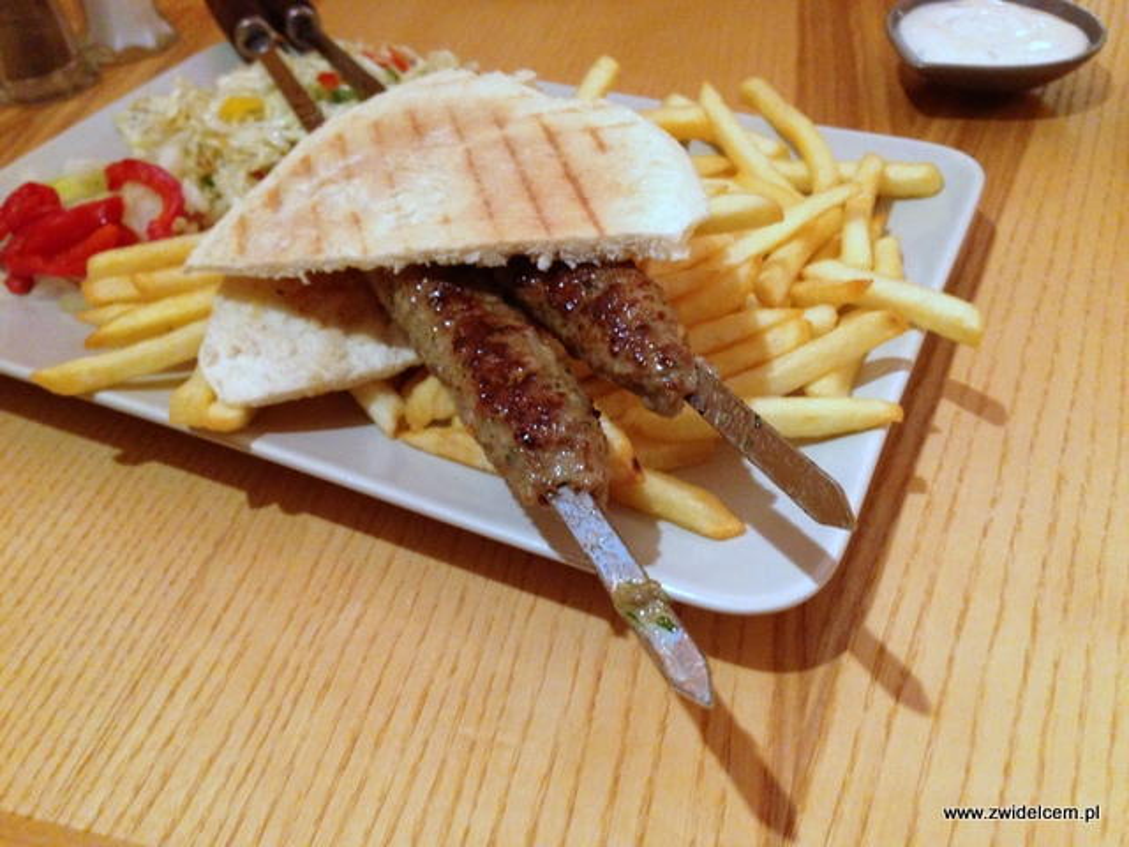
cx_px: 564
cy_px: 424
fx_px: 1076
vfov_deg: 42.9
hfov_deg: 55.4
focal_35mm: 33
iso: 320
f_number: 2.4
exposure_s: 1/20
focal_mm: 4.12
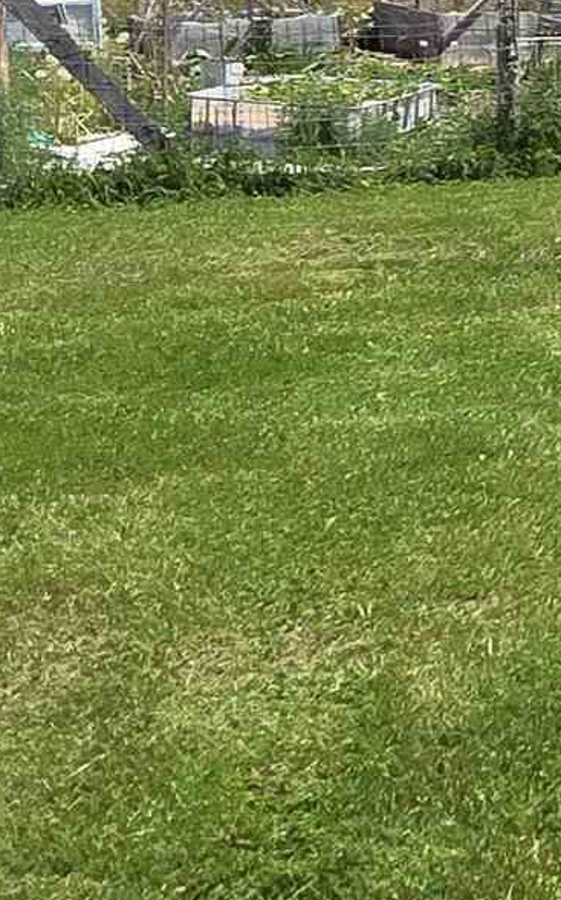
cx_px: 1399
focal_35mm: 72
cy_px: 41
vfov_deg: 27.3
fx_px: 1763
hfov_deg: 13.0
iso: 50
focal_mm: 2.2
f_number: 2.2
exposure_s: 1/1946
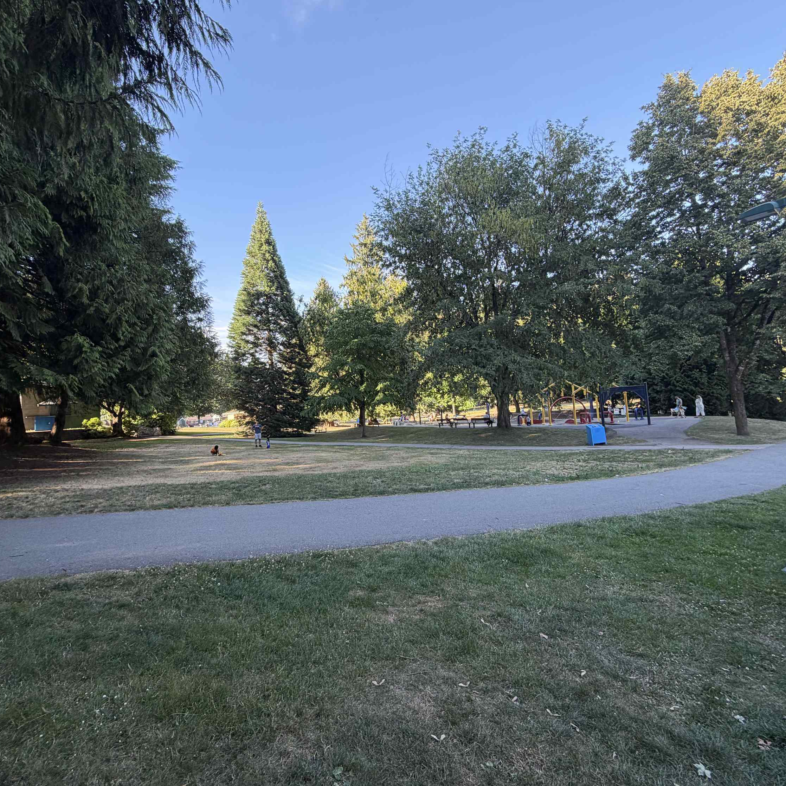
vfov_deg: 83.9
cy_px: 382
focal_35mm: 17
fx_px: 437
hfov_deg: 83.9
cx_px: 372
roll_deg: +1.3
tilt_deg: +5.4
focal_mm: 2.22
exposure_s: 1/149
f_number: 2.2
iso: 40
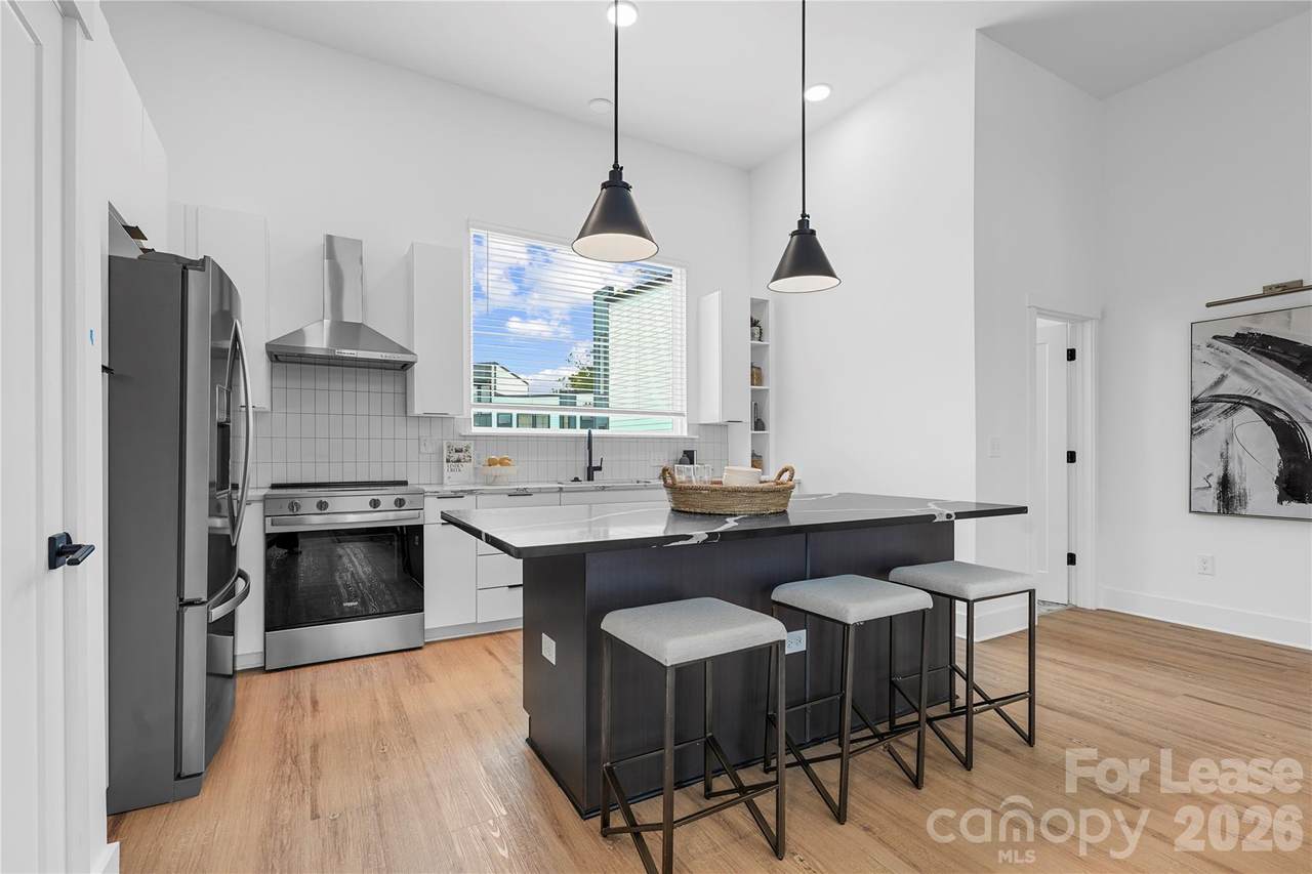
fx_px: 583
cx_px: 656
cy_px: 437
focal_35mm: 16
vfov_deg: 73.7
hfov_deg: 96.7
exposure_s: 1/1.67
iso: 80
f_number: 8
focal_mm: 16
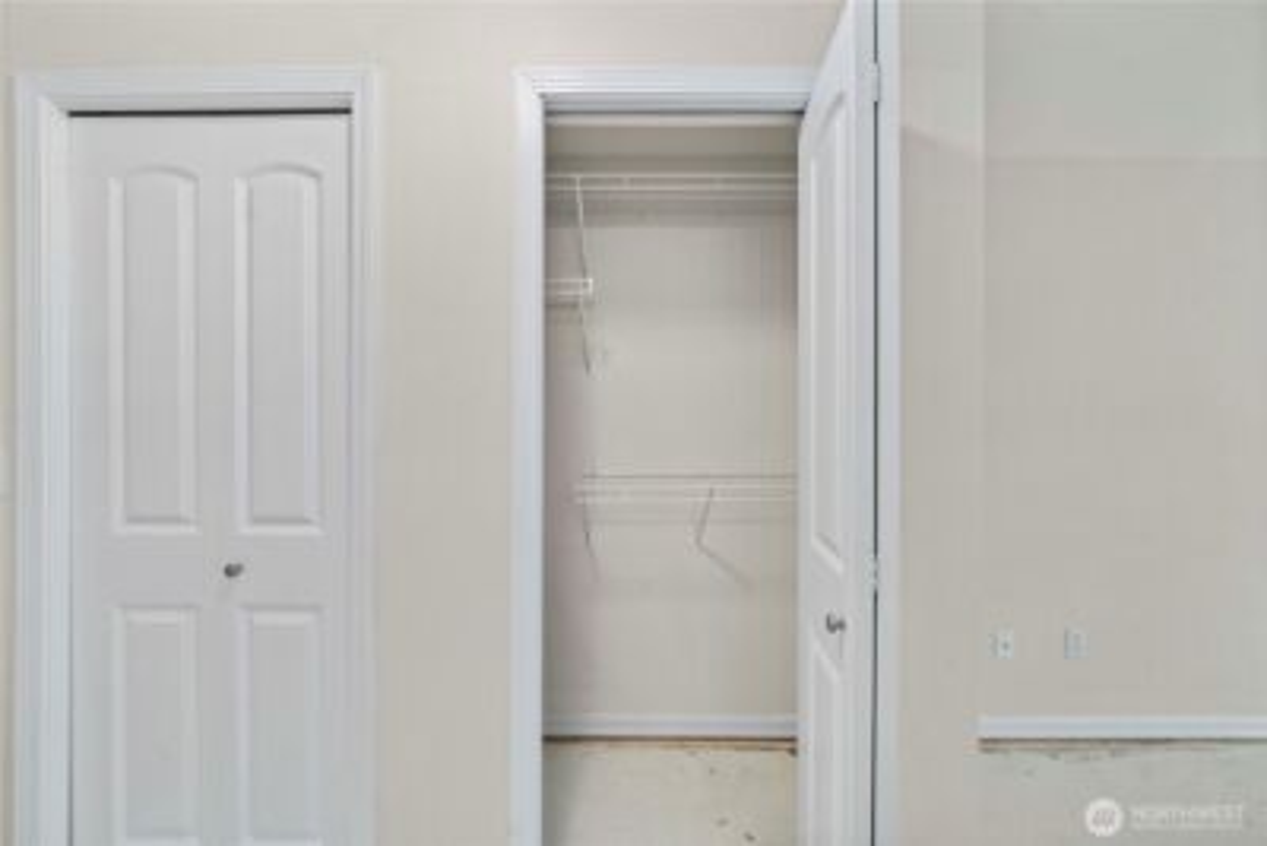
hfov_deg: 112.6
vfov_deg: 90.1
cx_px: 634
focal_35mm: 12
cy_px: 423
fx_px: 422
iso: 250
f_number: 7.1
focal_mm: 12
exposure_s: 1/60
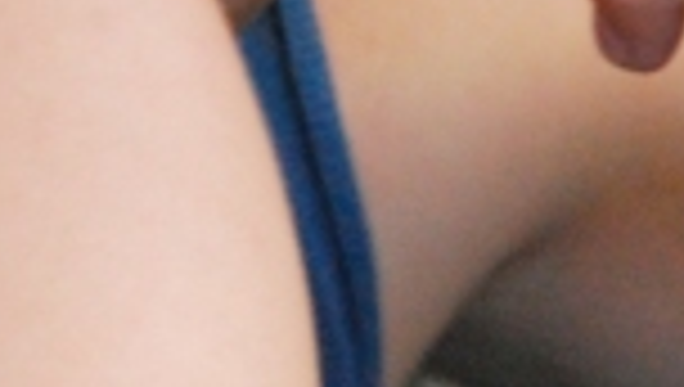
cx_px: 385
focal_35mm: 1116
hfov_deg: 1.9
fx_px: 20265
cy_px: 106
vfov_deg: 1.1
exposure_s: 1/30
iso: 1600
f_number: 5
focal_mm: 135
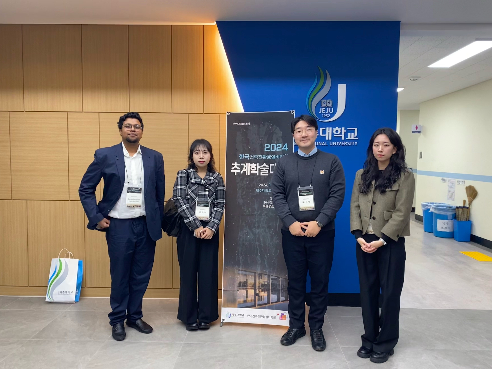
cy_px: 184
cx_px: 246
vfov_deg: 53.1
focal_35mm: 26
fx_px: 370
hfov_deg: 67.3
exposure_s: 1/60
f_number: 1.8
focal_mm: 4.25
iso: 160
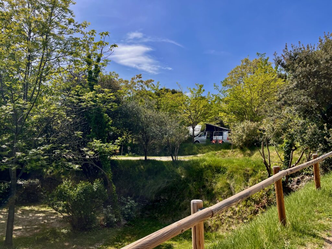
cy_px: 124
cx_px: 166
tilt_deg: +5.8
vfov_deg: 53.1
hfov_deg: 67.3
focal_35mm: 26
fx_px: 249
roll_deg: -1.7
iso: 50
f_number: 1.6
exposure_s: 1/3521
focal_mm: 5.1
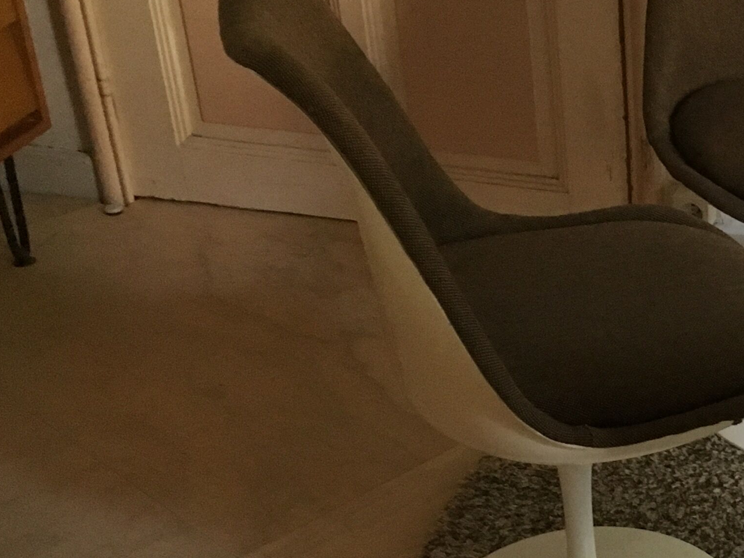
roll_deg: -3.4
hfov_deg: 23.1
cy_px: 367
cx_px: 912
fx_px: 1655
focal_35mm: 77
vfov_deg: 19.1
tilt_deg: -31.9
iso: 200
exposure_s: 1/25
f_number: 2.2
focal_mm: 4.15
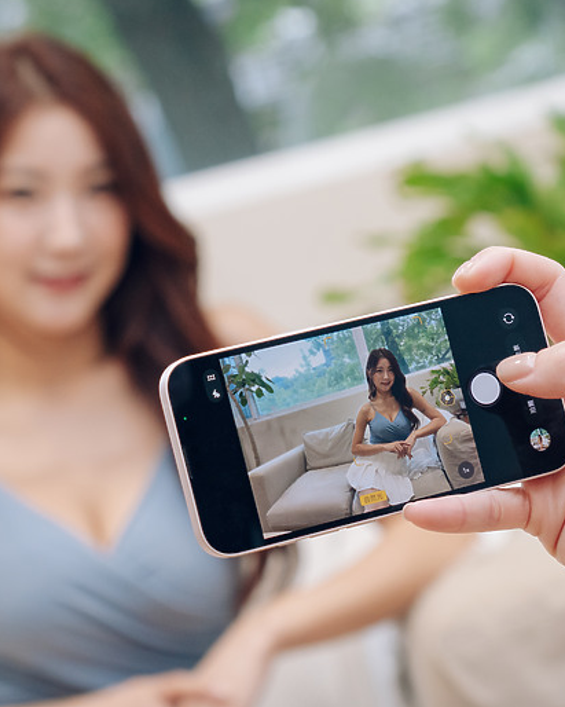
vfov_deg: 18.3
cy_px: 351
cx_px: 150
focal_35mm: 105
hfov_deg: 14.7
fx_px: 2189
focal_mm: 49
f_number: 4
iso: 1000
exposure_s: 1/160
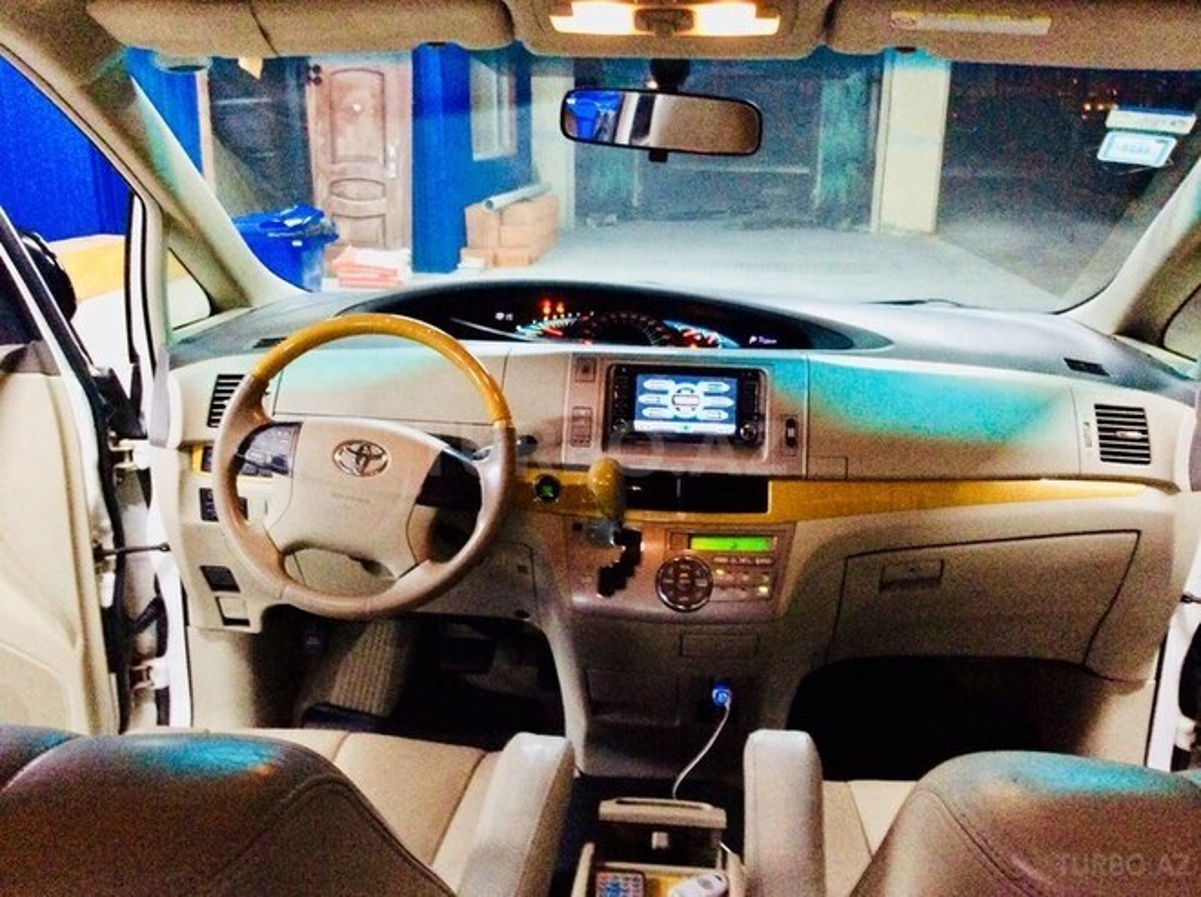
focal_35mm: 32
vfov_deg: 44.1
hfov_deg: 56.9
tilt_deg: -14.6
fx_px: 1109
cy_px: 448
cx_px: 600
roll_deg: +1.4
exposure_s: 1/17
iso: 320
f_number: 2.4
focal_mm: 3.3
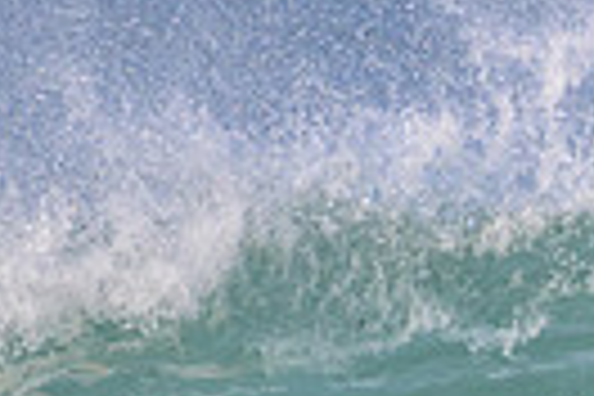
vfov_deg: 0.4
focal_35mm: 3508
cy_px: 722
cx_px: 909
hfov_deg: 0.6
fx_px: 57877
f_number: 11
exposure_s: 1/2000
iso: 1400
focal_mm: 800
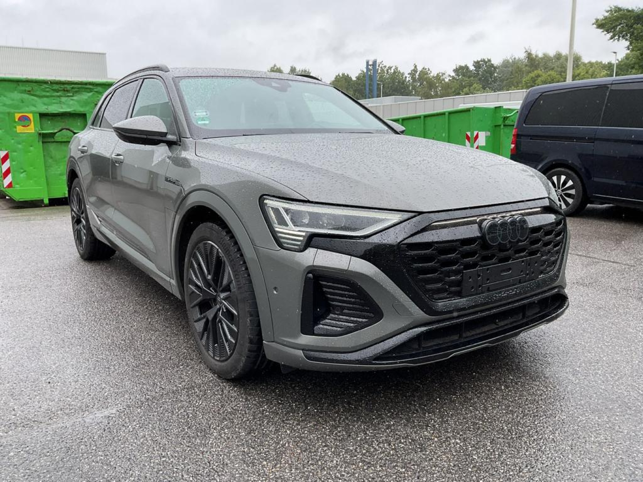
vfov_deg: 48.2
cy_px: 241
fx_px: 539
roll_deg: -1.3
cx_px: 322
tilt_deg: -10.1
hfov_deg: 61.7
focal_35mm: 29
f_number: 1.8
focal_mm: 3
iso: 16
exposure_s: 1/422
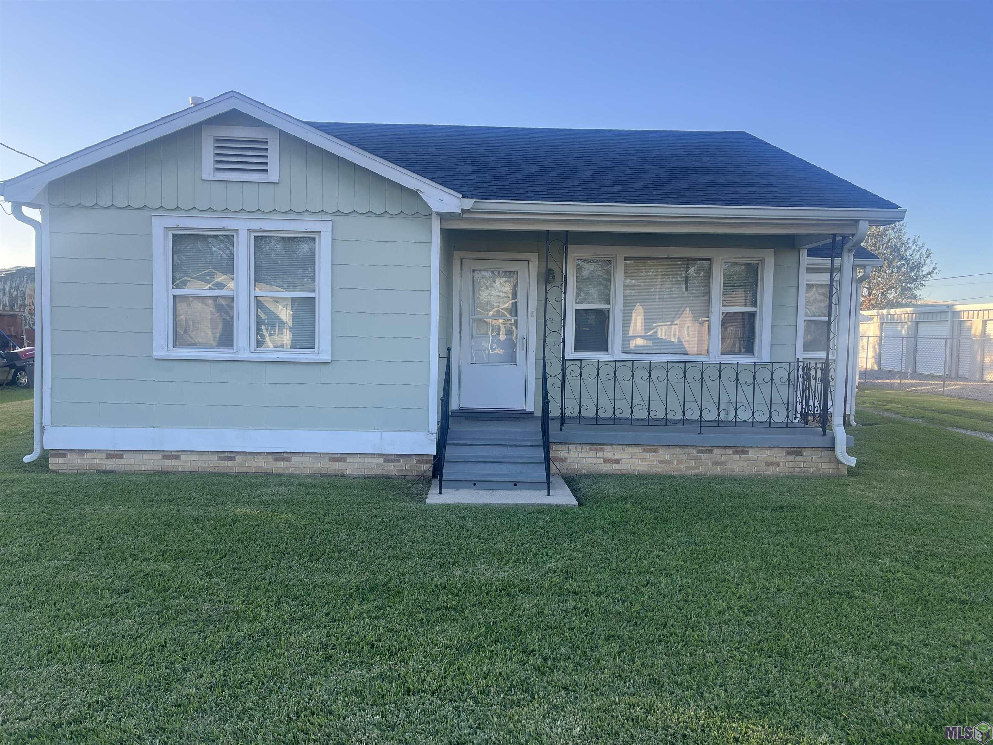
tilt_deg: -3.9
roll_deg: -1.3
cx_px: 496
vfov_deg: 53.1
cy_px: 372
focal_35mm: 26
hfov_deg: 67.3
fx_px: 746
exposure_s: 1/631
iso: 50
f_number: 1.6
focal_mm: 5.1
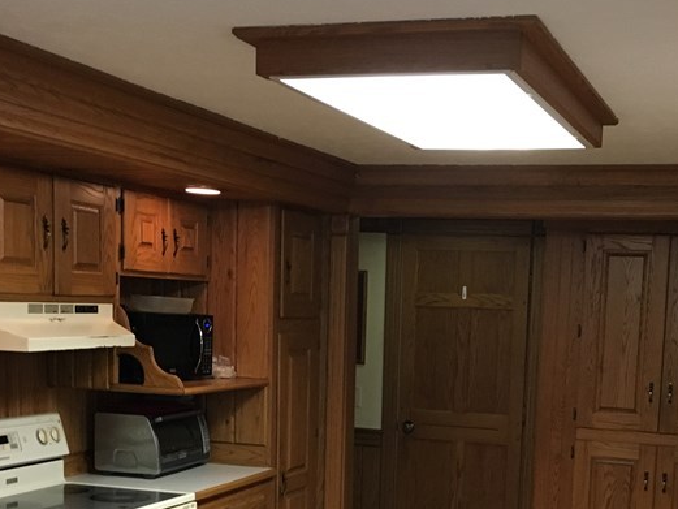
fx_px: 1117
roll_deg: -2.6
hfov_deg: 33.6
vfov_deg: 25.0
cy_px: 449
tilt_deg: -6.1
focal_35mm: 57
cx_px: 426
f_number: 2.2
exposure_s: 1/30
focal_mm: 4.15
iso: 160
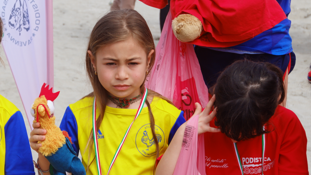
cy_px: 145
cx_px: 59
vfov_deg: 5.7
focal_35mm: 213
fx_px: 1756
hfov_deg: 10.1
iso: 100
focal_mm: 75
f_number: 9
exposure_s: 1/125
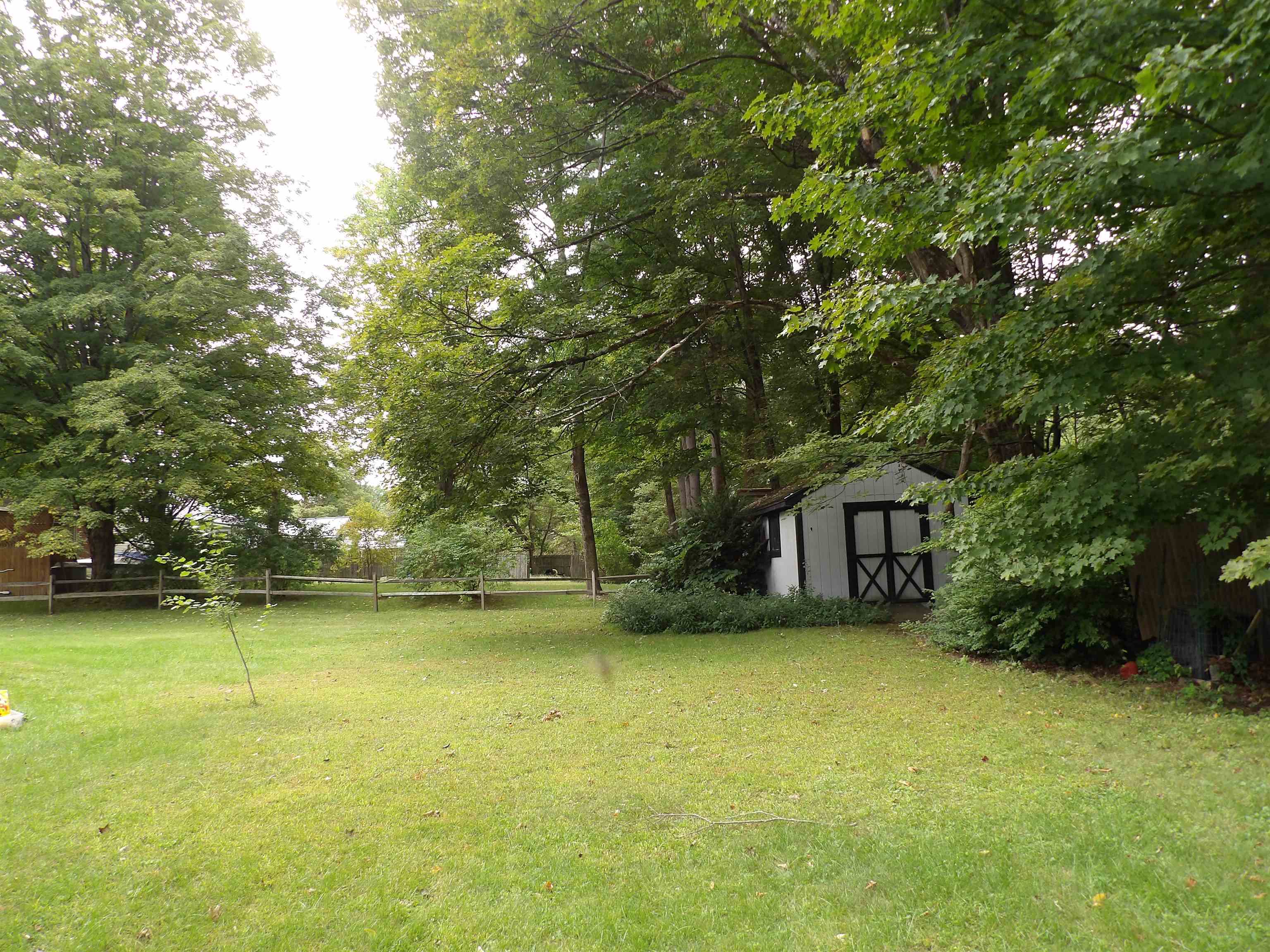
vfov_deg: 56.8
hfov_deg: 71.6
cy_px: 476
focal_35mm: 24
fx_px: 881
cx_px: 635
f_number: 3.2
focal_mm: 4.3
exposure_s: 1/113
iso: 100
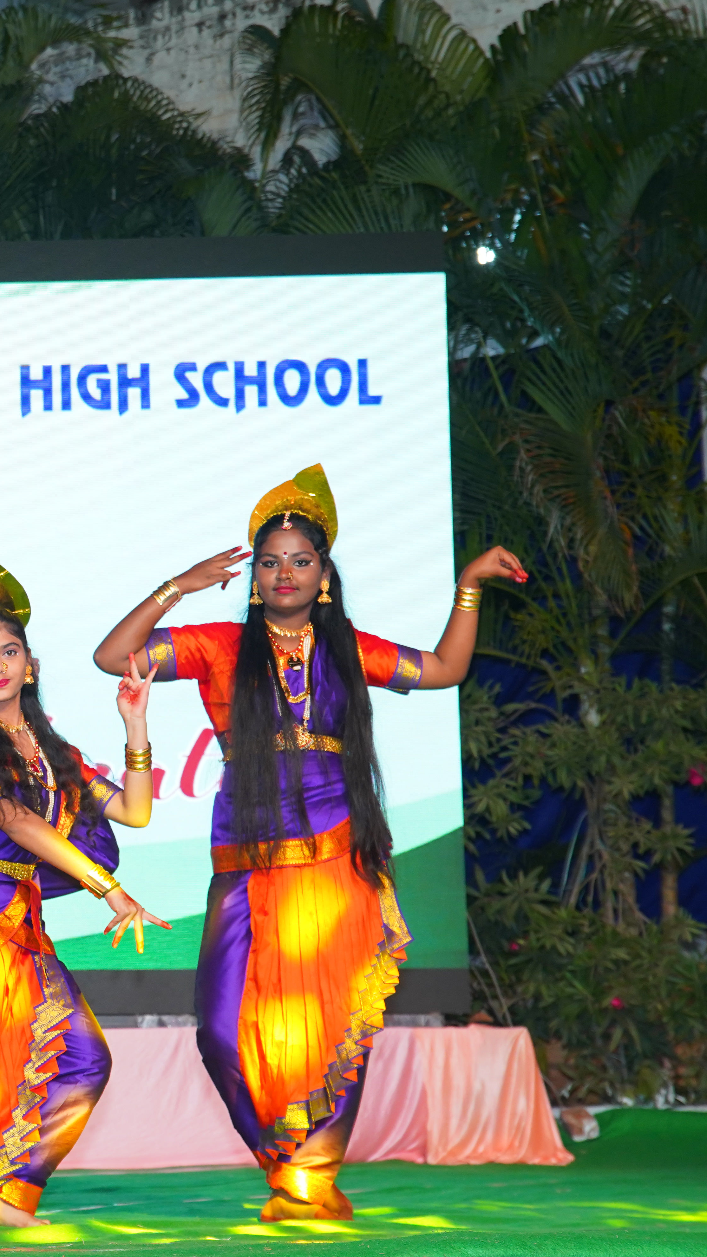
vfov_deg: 19.3
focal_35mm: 111
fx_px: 3700
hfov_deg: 10.7
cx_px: -229
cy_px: 631
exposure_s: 1/160
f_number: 6.3
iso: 1600
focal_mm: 70
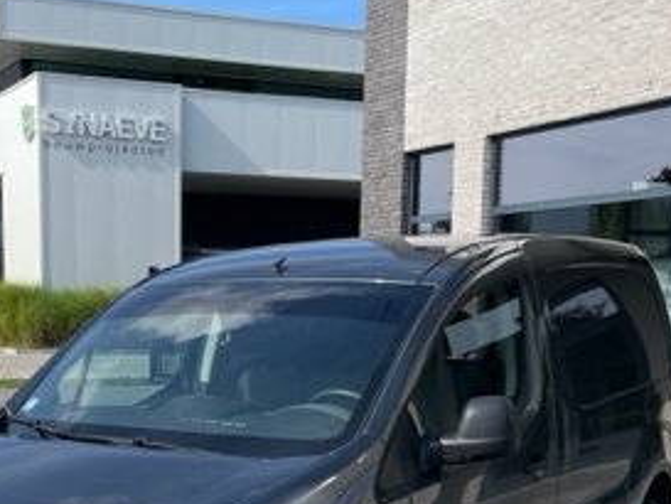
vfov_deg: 23.3
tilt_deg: -9.0
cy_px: 477
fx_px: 1183
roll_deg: -0.1
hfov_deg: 31.4
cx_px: 211
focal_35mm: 61
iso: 32
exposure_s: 1/2353
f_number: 1.6
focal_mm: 4.2
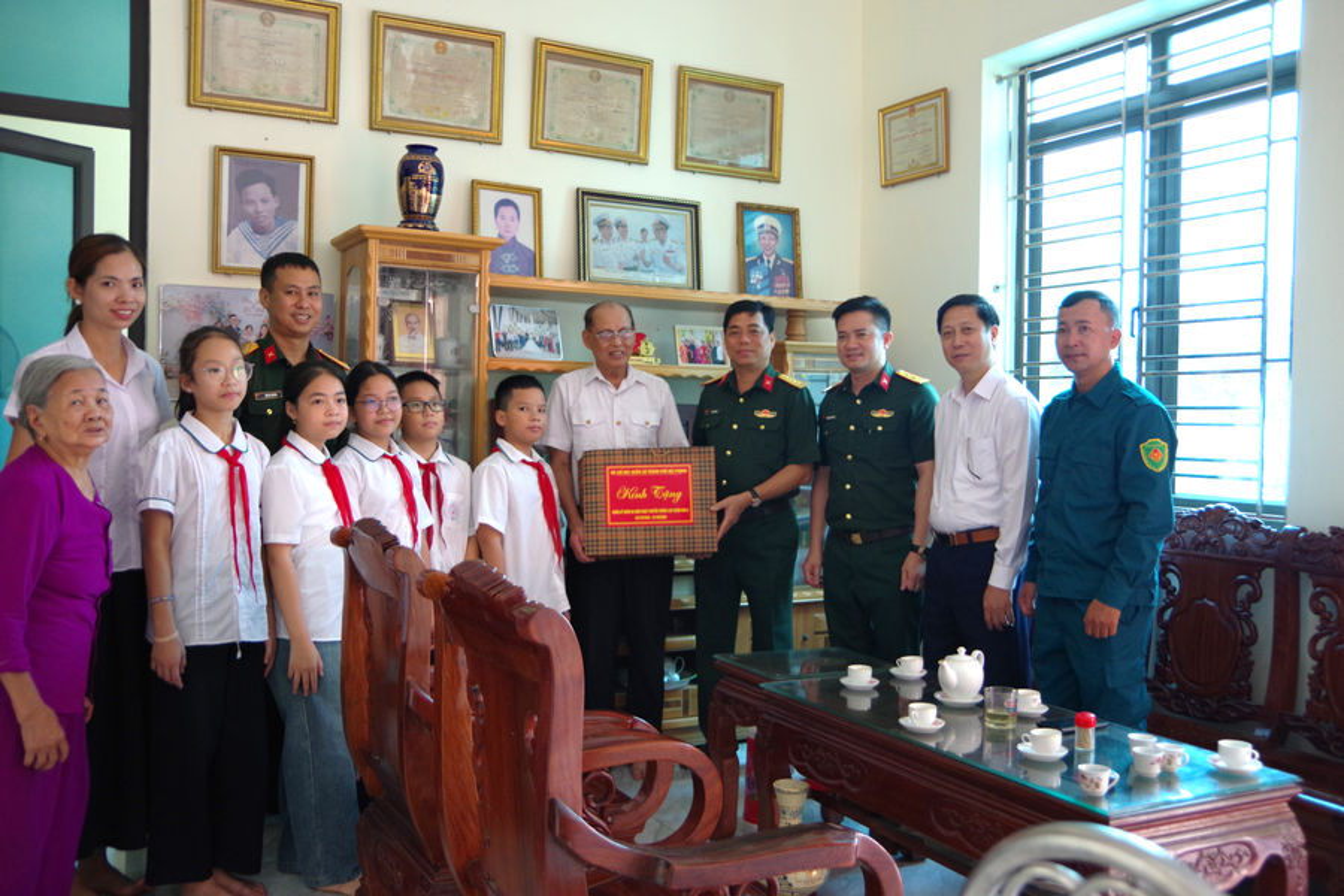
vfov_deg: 42.3
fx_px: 1157
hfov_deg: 60.3
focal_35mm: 31
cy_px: 448
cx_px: 672
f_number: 4
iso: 800
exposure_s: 1/60
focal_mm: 21
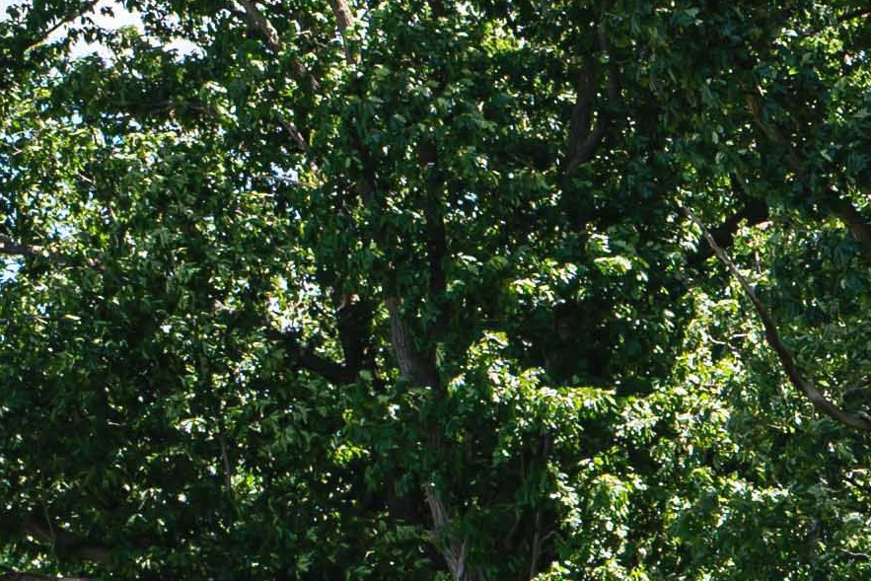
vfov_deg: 10.4
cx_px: 1904
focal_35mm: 127
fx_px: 3073
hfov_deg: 13.2
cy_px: 910
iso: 100
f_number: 5
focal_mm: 16
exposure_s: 1/80
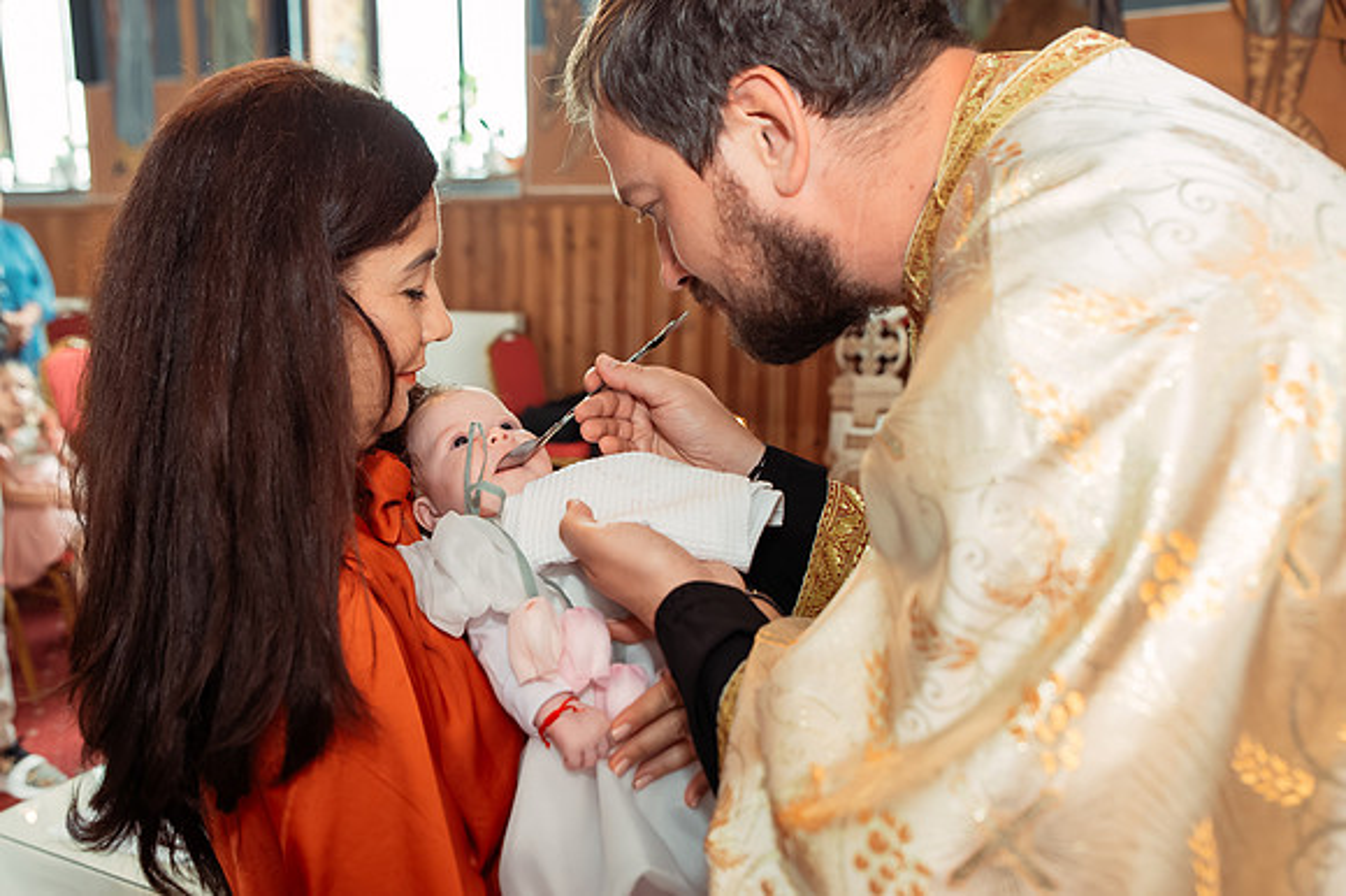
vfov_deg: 34.2
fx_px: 1456
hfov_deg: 49.3
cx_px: 527
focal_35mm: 39
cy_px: 502
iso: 3200
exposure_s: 1/250
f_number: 3.5
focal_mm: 32
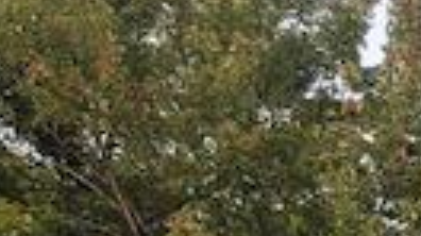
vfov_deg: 7.5
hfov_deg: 12.4
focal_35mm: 148
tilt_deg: +3.7
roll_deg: -0.7
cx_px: 896
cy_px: 625
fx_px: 1651
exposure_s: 1/484
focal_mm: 3.99
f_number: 1.8
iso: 20
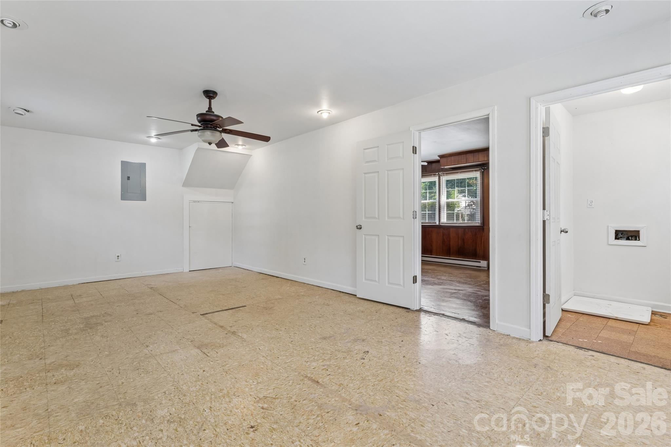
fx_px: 313
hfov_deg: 94.0
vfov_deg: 71.1
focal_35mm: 17
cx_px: 336
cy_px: 224
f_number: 13
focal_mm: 16.8
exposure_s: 1/4
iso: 200
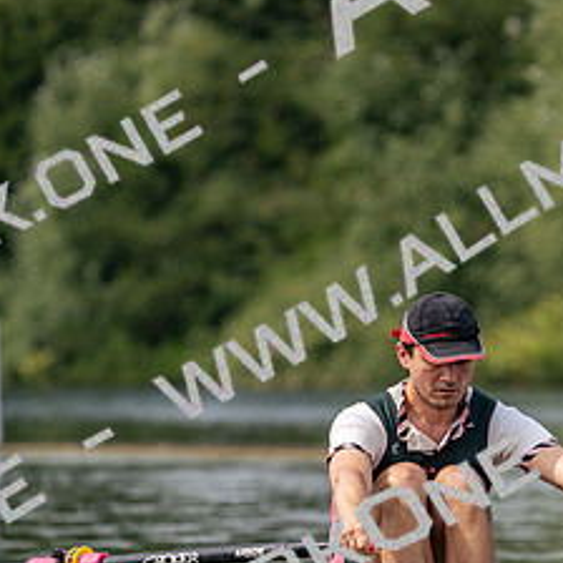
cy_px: 426
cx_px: 465
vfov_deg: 2.6
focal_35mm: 680
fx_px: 12513
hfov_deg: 2.6
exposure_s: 1/1600
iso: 320
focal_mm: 309
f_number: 6.3
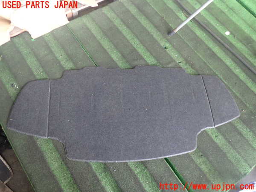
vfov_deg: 46.8
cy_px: 96
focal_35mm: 30
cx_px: 128
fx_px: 222
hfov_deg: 60.0
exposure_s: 1/40
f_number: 2.3
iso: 200
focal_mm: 5.4
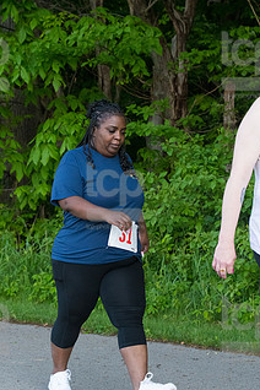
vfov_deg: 20.6
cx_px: 115
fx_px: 1072
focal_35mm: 99
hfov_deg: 13.8
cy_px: 196
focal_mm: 70
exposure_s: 1/1600
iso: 4000
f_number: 5.6
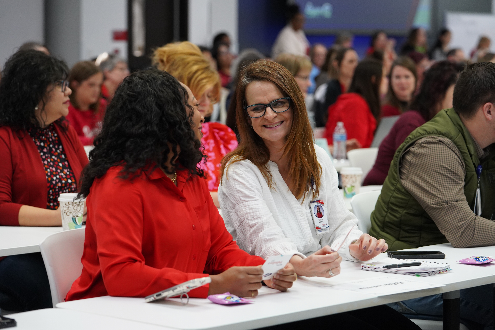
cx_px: 248
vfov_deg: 12.5
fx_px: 1512
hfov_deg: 18.6
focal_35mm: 110
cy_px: 165
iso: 2500
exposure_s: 1/160
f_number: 4.5
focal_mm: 110
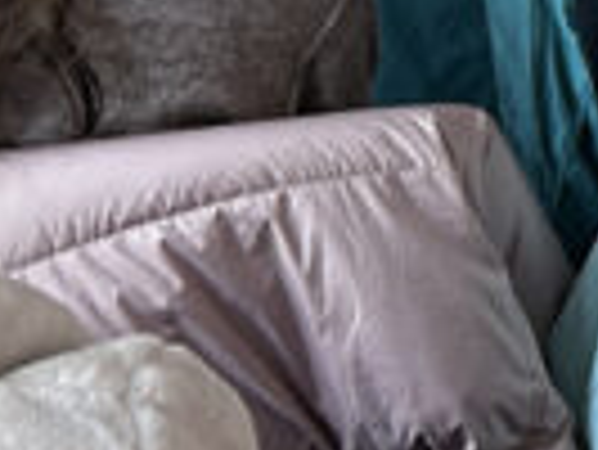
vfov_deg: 8.9
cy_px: -657
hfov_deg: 11.0
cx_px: 1461
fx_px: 2594
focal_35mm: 150
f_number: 1.5
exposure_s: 1/60
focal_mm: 5.7
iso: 160
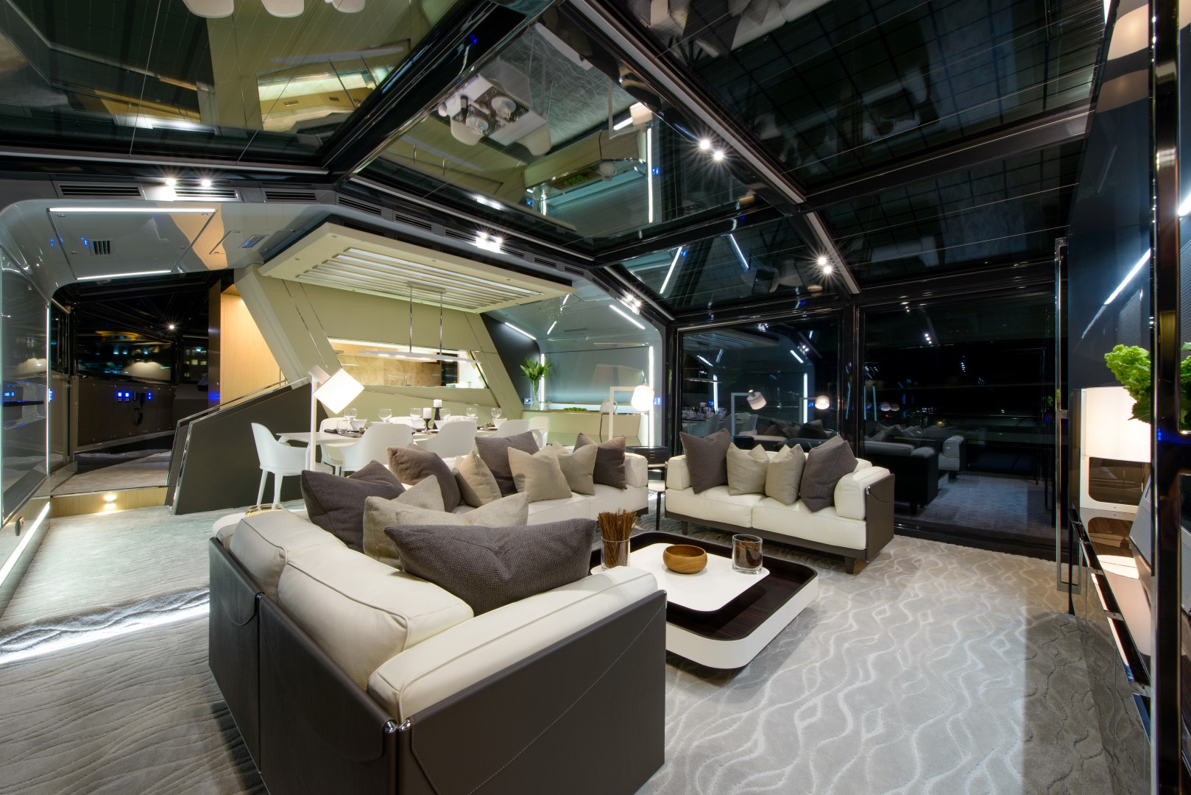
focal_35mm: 15
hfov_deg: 100.4
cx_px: 596
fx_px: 496
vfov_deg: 77.4
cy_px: 398
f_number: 14
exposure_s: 1.3
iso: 200
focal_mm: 15
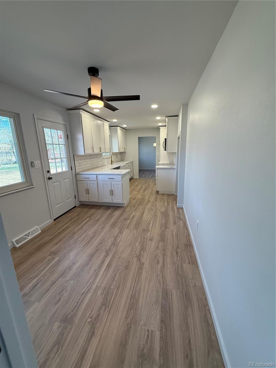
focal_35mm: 14
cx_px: 138
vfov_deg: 102.1
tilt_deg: -13.9
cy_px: 184
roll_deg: +1.3
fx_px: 149
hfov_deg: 85.7
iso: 125
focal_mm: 2.22
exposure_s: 1/120
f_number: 2.2
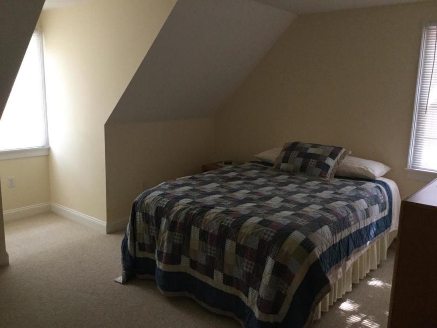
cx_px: 218
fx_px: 391
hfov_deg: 58.4
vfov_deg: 45.4
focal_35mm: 31
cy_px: 164
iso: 125
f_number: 2.4
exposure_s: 1/30
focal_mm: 3.3
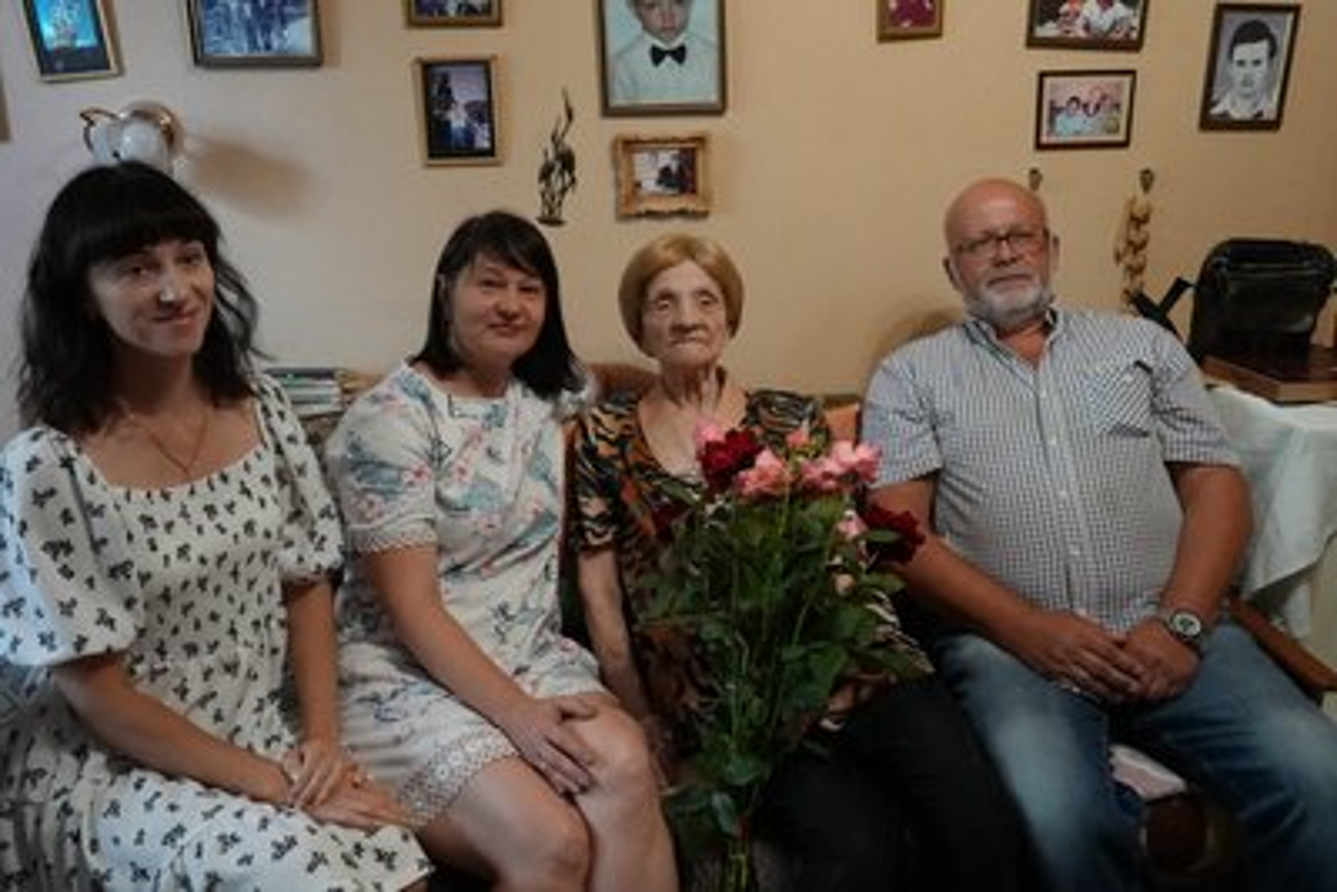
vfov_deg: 46.4
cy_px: 446
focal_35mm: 28
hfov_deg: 65.5
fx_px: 1040
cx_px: 668
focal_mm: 28
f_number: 4
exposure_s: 1/160
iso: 10000
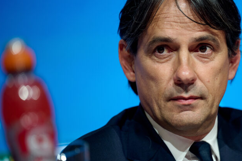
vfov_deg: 4.2
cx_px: 173
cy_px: 86
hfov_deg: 6.3
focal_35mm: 329
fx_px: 2212
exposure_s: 1/176
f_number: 2.8
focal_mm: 200
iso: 560
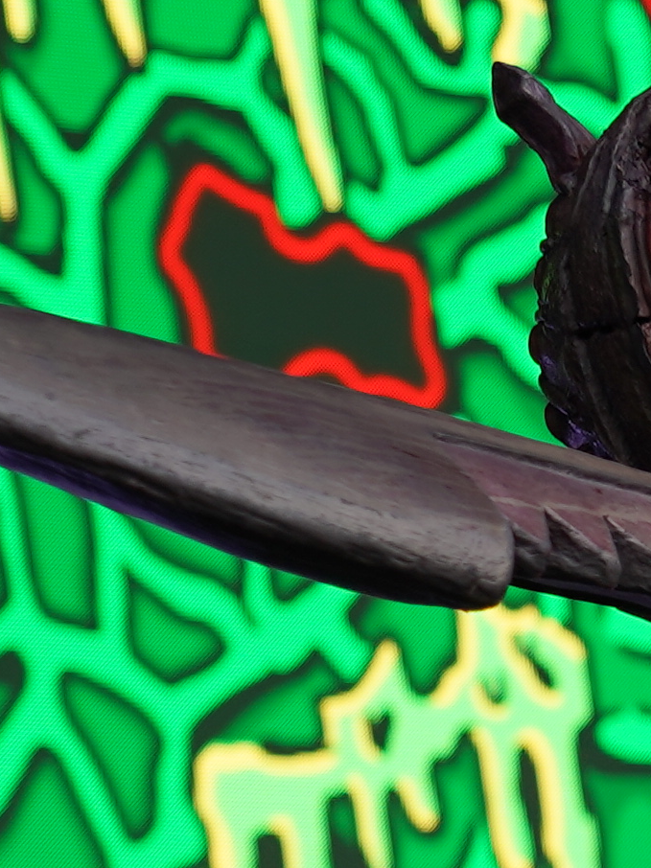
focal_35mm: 363
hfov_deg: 4.0
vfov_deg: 5.5
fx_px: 9107
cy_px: 463
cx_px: 1460
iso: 100
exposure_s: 1/60
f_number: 4
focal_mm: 57
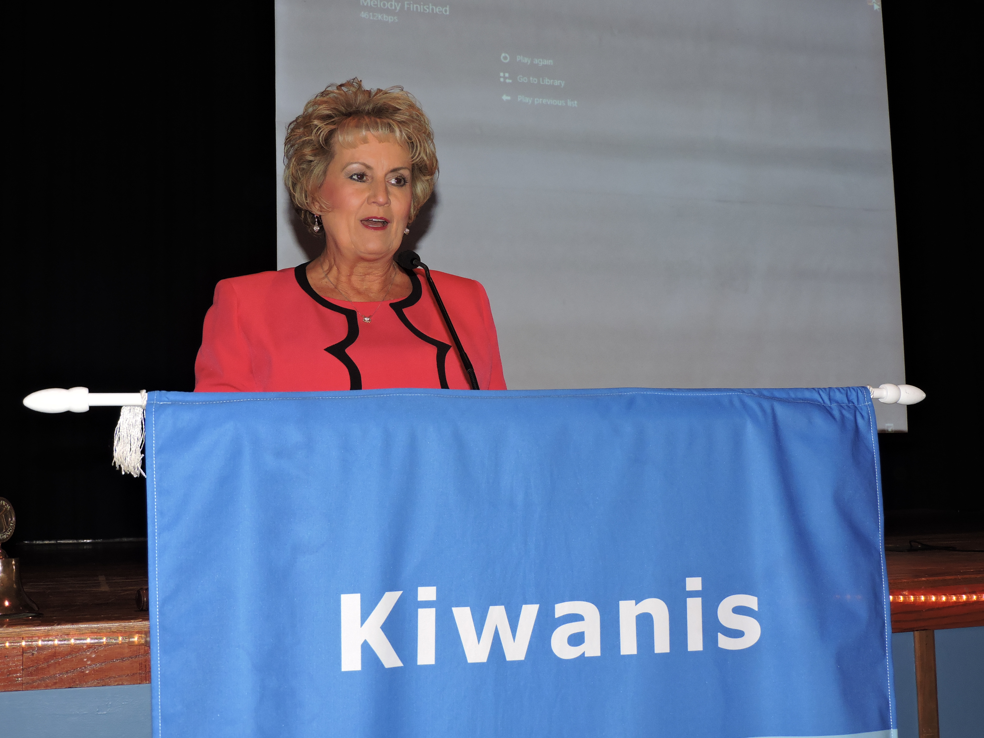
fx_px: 1336
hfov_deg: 40.4
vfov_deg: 30.9
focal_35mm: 47
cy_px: 369
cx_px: 492
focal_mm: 8.4
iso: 200
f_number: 3.5
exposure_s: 1/30
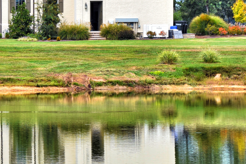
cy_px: 33
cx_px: -85
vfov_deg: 4.8
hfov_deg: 7.1
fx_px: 1961
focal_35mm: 287
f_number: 9
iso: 200
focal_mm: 70
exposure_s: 1/320
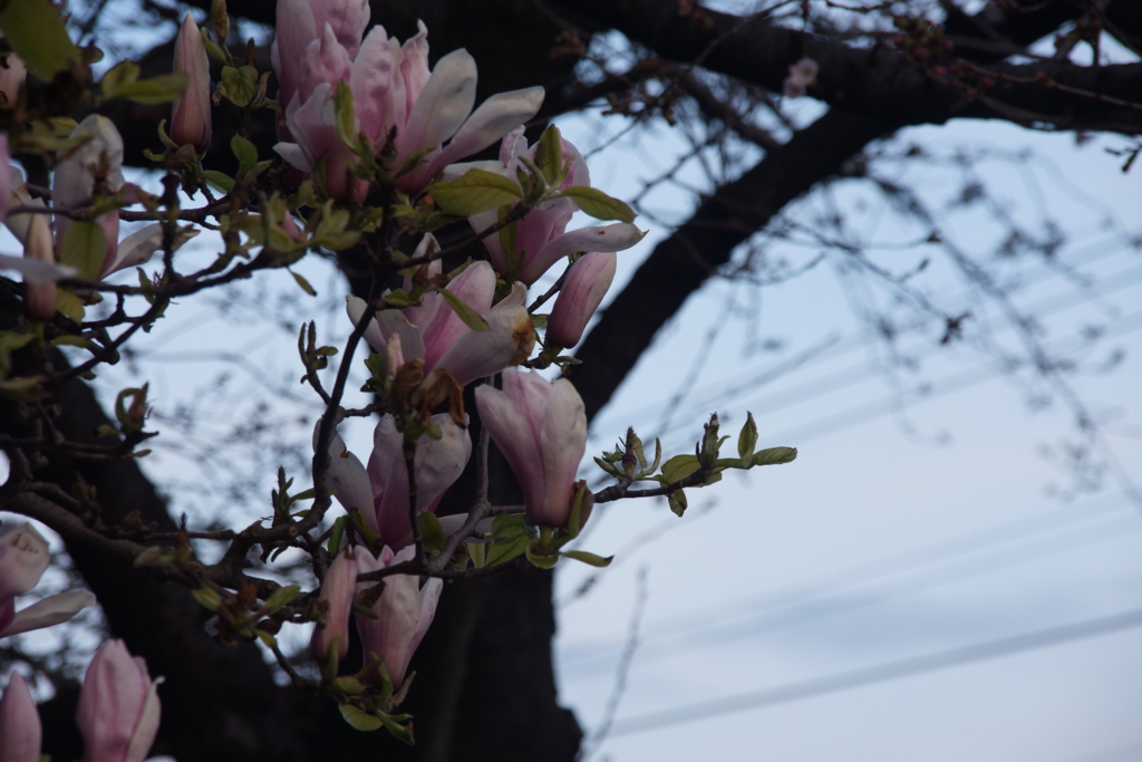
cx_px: 571
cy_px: 381
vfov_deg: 9.2
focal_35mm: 150
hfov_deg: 13.7
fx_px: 4759
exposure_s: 1/160
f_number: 7.1
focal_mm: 100
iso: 250
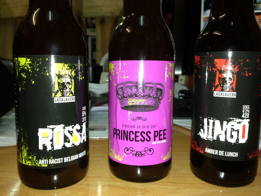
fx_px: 249
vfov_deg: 42.9
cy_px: 98
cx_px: 130
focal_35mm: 33
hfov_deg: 55.4
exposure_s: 1/20
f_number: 2.4
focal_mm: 4.13
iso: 50
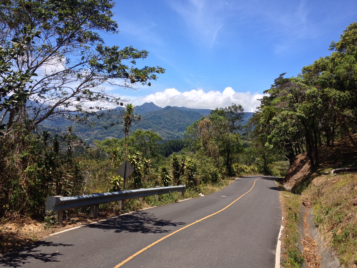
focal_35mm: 35
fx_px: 361
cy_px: 134
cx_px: 178
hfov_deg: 52.6
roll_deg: -2.8
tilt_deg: -1.8
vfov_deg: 40.7
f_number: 2.4
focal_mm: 4.28
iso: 50
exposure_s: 1/1493
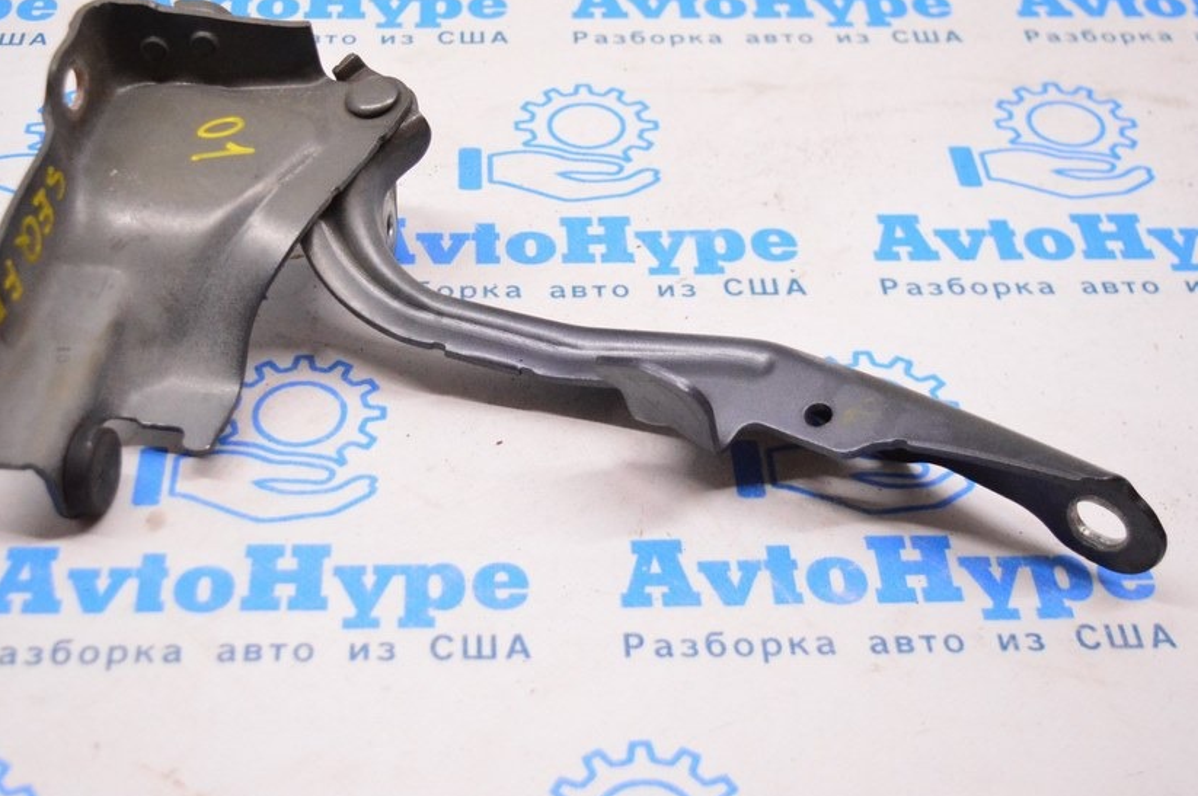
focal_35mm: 56
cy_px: 324
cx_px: 488
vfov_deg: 24.1
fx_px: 1862
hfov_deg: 35.6
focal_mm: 30
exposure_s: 1/320
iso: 3200
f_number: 4.2
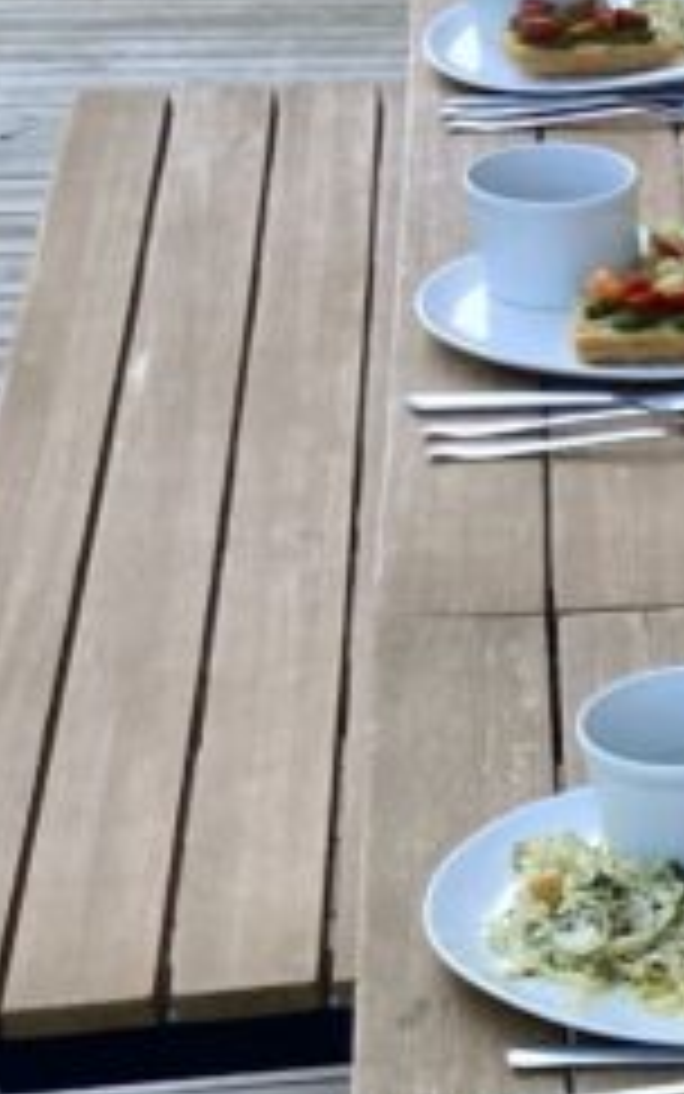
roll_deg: -1.6
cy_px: 1738
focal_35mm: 125
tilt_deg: -38.6
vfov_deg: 15.2
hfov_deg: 9.4
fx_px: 3726
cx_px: 1620
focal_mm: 3.99
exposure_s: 1/312
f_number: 1.8
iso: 20
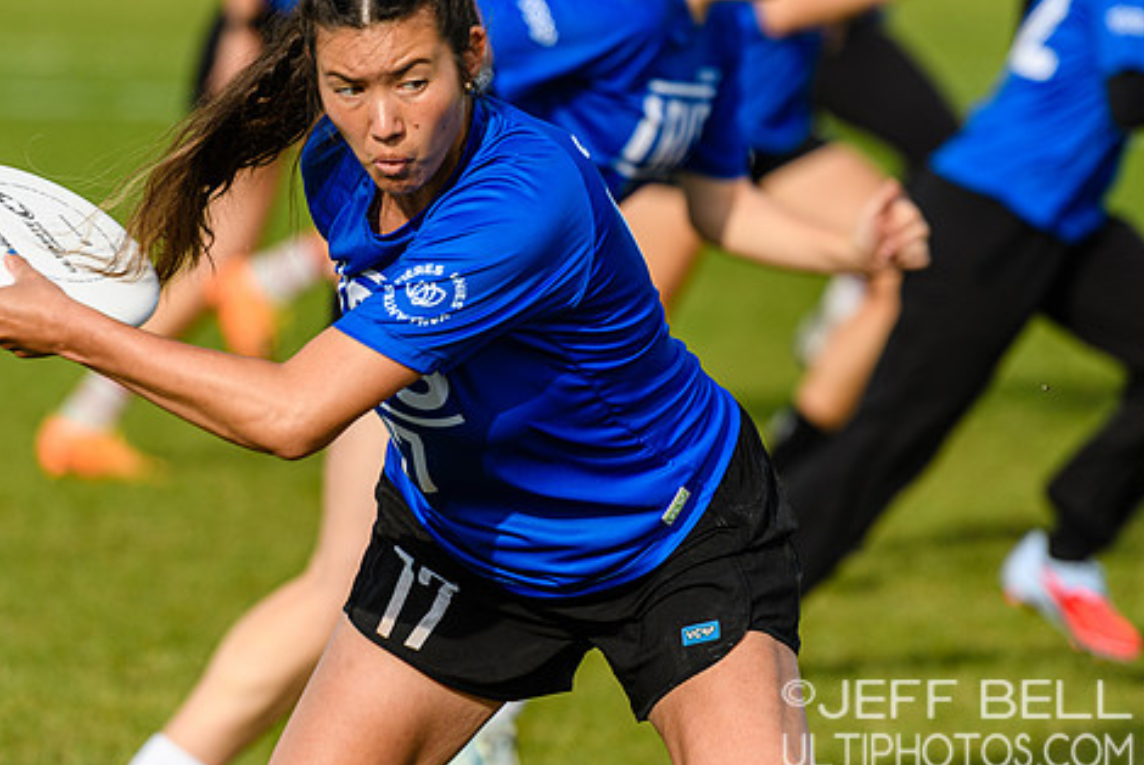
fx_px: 11765
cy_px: 328
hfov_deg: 5.6
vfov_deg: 3.7
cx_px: 621
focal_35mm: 370
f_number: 3.2
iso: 100
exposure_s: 1/2000
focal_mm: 200
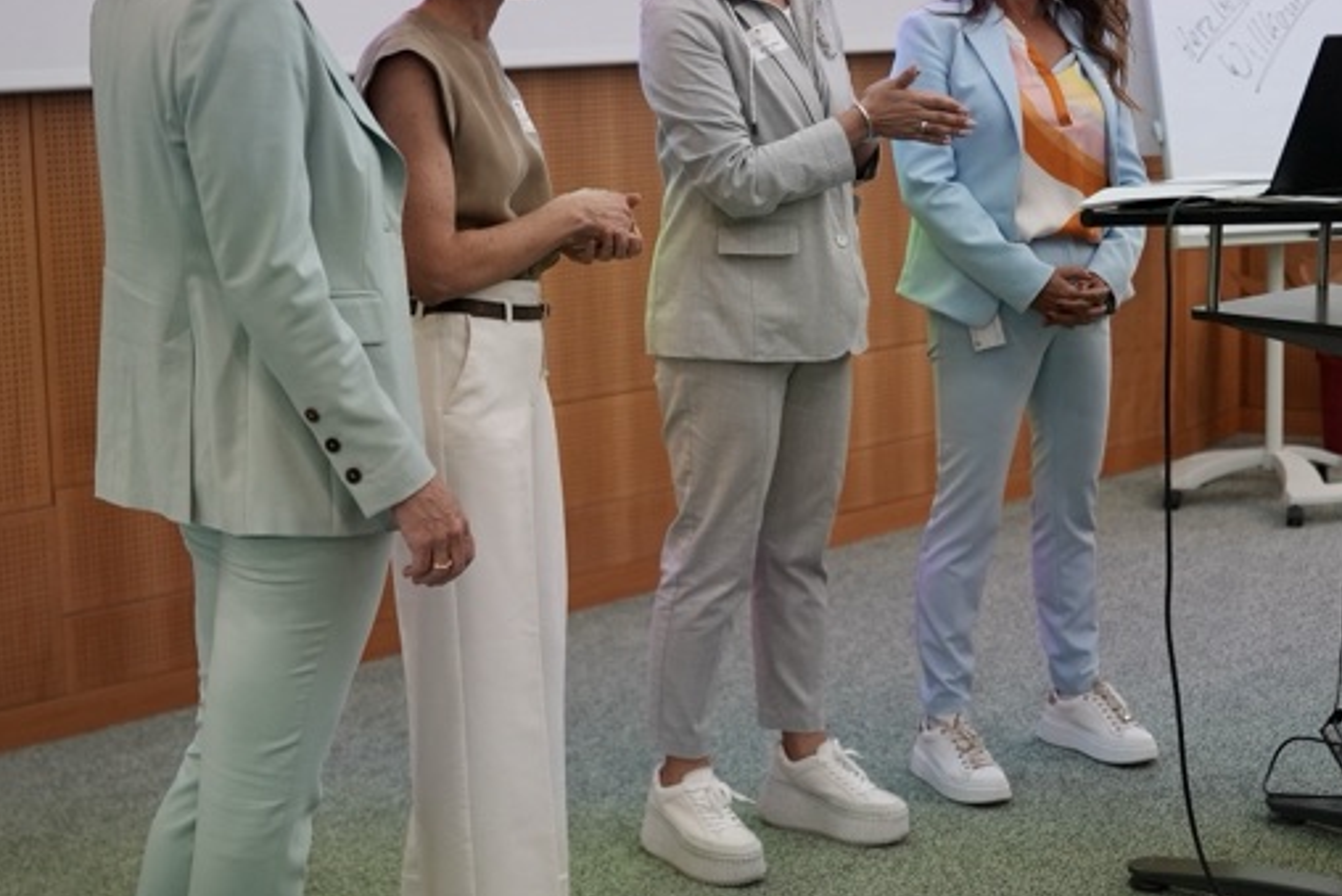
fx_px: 2312
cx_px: 703
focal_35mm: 62
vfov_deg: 21.9
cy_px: 355
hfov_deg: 32.4
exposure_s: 1/250
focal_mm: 35
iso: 1000
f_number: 2
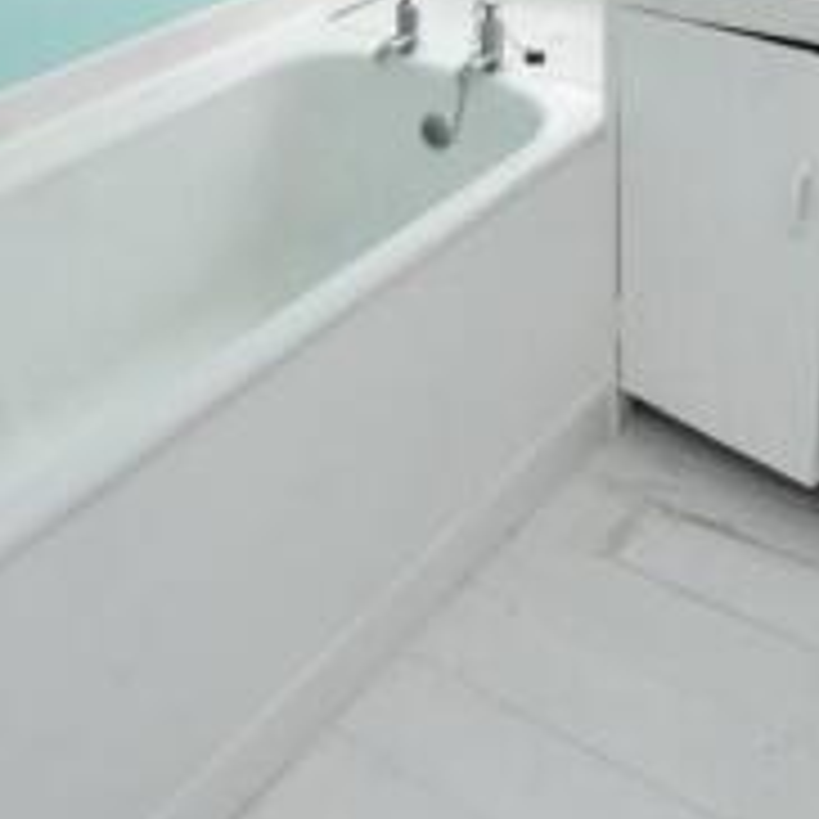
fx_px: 1231
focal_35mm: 46
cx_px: 608
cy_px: -20
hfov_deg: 36.0
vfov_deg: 33.3
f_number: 5.6
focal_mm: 10
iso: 400
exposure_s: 1/125
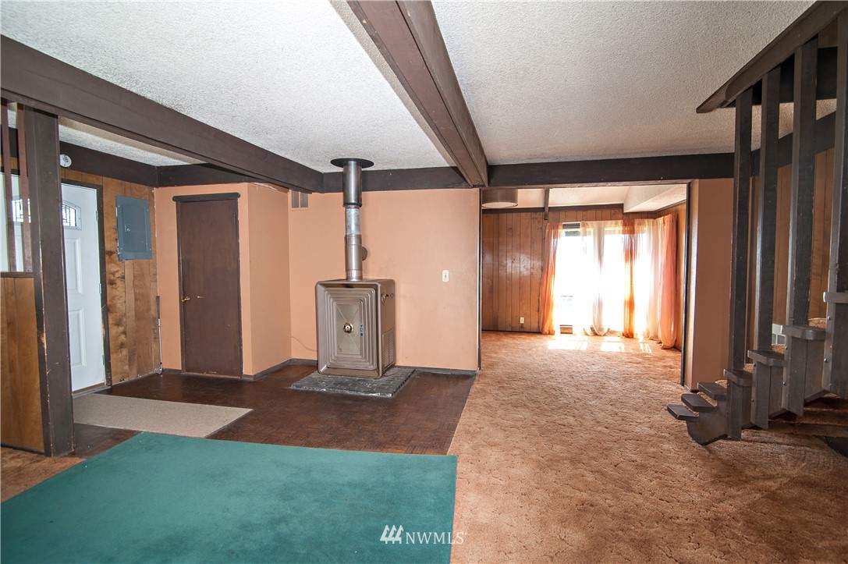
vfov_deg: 73.7
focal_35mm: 16
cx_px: 424
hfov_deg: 96.8
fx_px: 377
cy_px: 282
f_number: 4.5
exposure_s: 1/20
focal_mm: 16
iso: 200
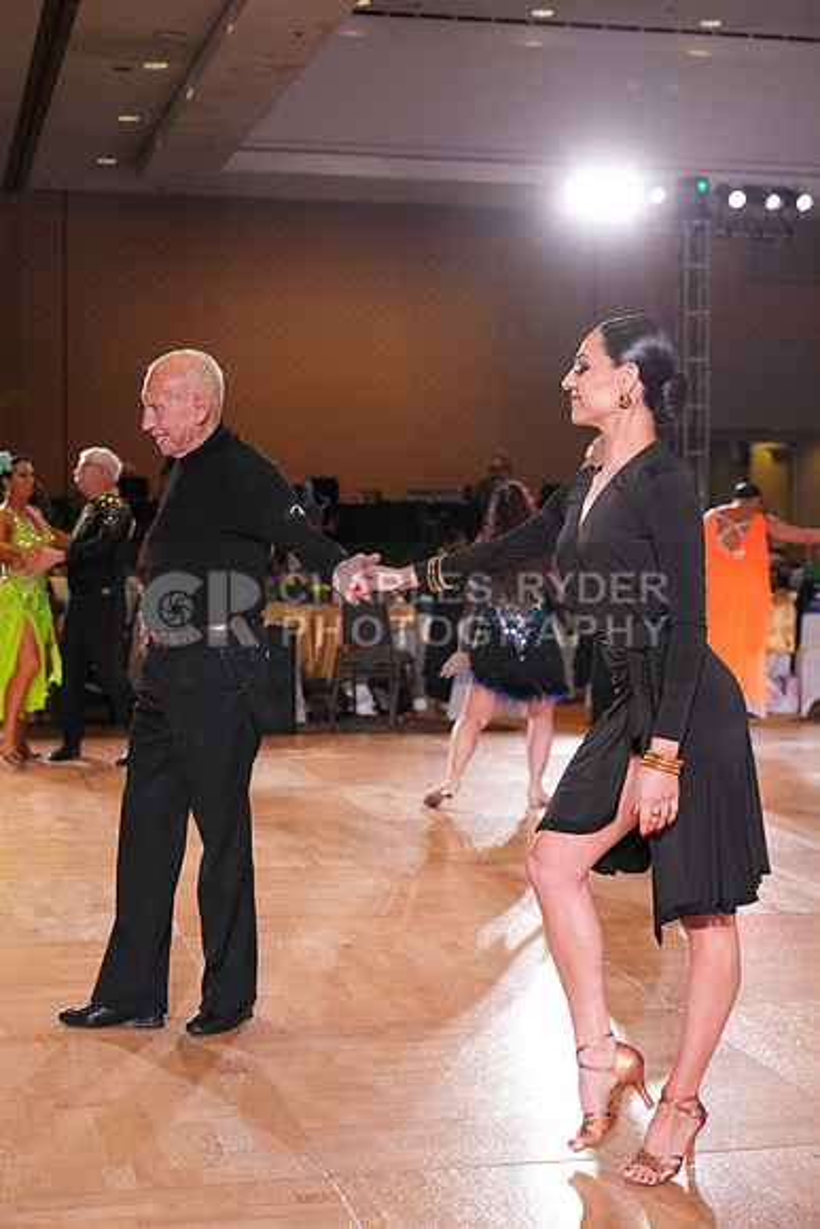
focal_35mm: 55
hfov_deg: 24.6
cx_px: 410
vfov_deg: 36.2
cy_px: 614
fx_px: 1878
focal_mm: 55
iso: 2000
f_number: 4
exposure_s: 1/400
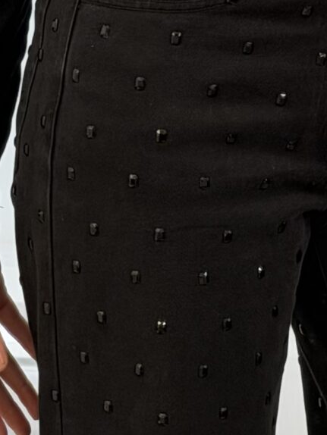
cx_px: 291
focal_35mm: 214
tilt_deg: -34.0
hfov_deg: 6.9
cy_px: 448
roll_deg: -2.7
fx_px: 2693
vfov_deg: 9.2
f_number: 1.78
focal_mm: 6.76
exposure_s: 1/50
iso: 50
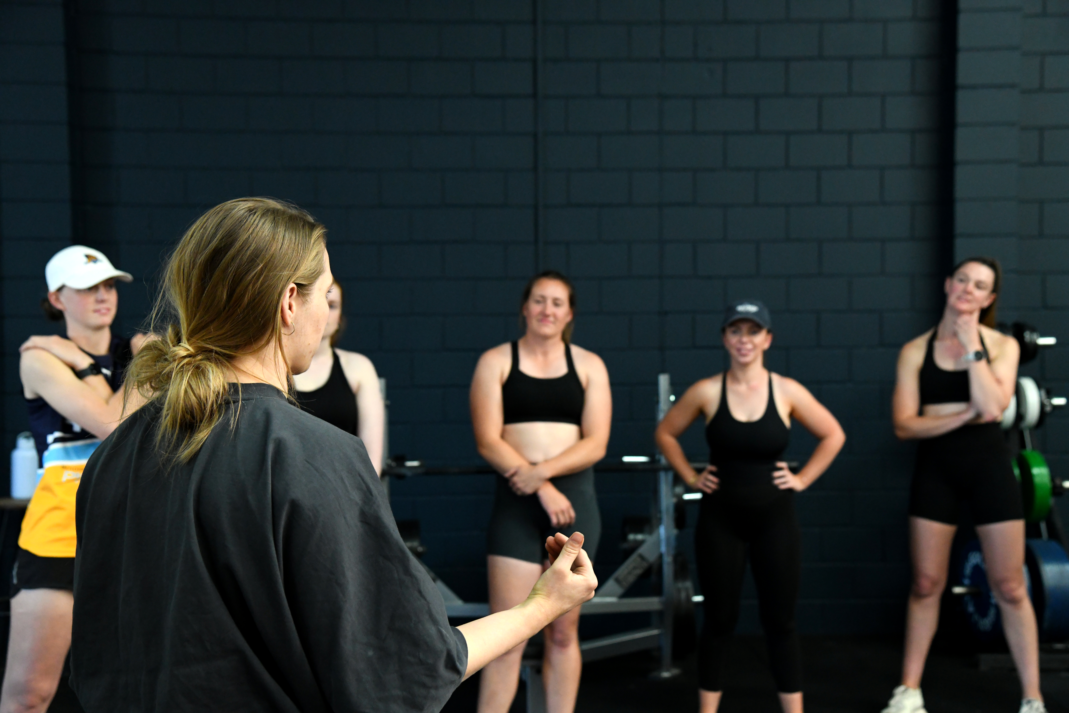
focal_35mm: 50
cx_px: 534
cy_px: 356
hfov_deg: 39.6
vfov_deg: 27.0
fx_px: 1485
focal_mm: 50
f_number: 4.5
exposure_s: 1/160
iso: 4000
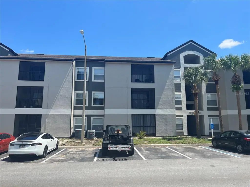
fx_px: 188
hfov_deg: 67.3
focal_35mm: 26
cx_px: 125
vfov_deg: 53.1
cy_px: 94
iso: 50
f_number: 1.6
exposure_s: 1/2755
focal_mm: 5.1
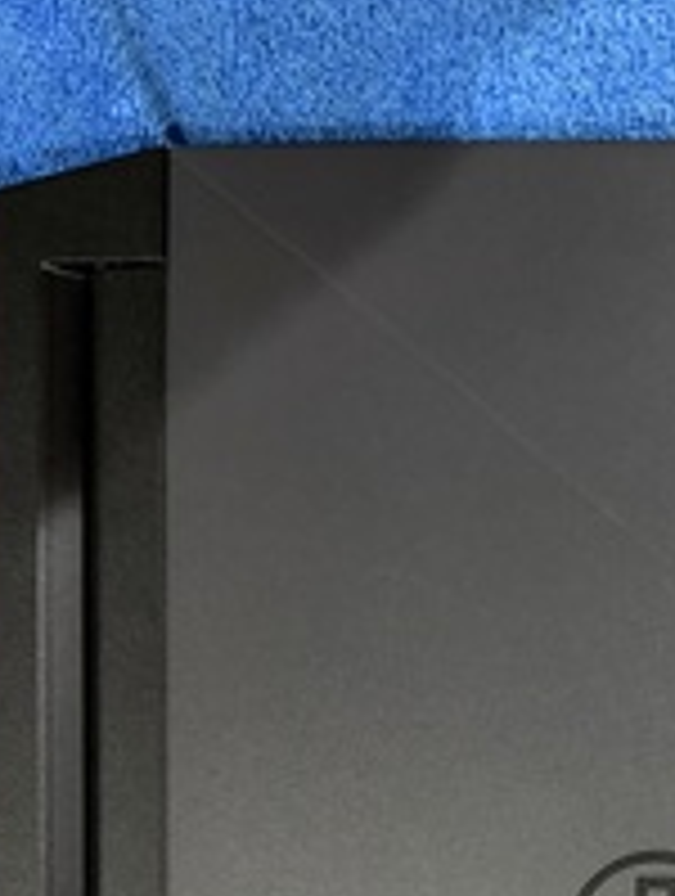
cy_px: 925
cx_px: 574
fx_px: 1425
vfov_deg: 31.8
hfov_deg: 26.0
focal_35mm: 55
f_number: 1.78
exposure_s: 1/40
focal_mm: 6.76
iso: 1000
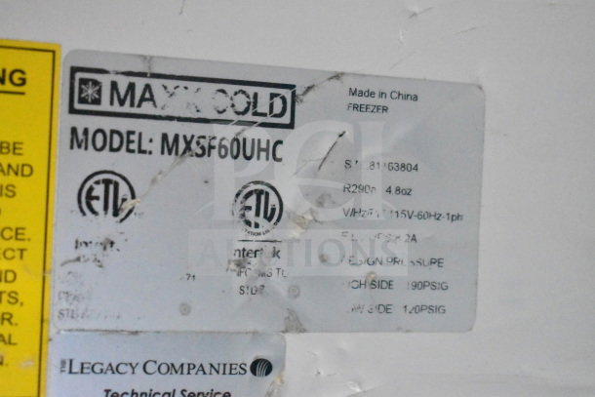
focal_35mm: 57
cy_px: 198
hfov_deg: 35.0
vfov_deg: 23.8
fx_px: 942
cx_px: 298
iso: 25600
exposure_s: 1/60
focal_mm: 38
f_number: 4.8
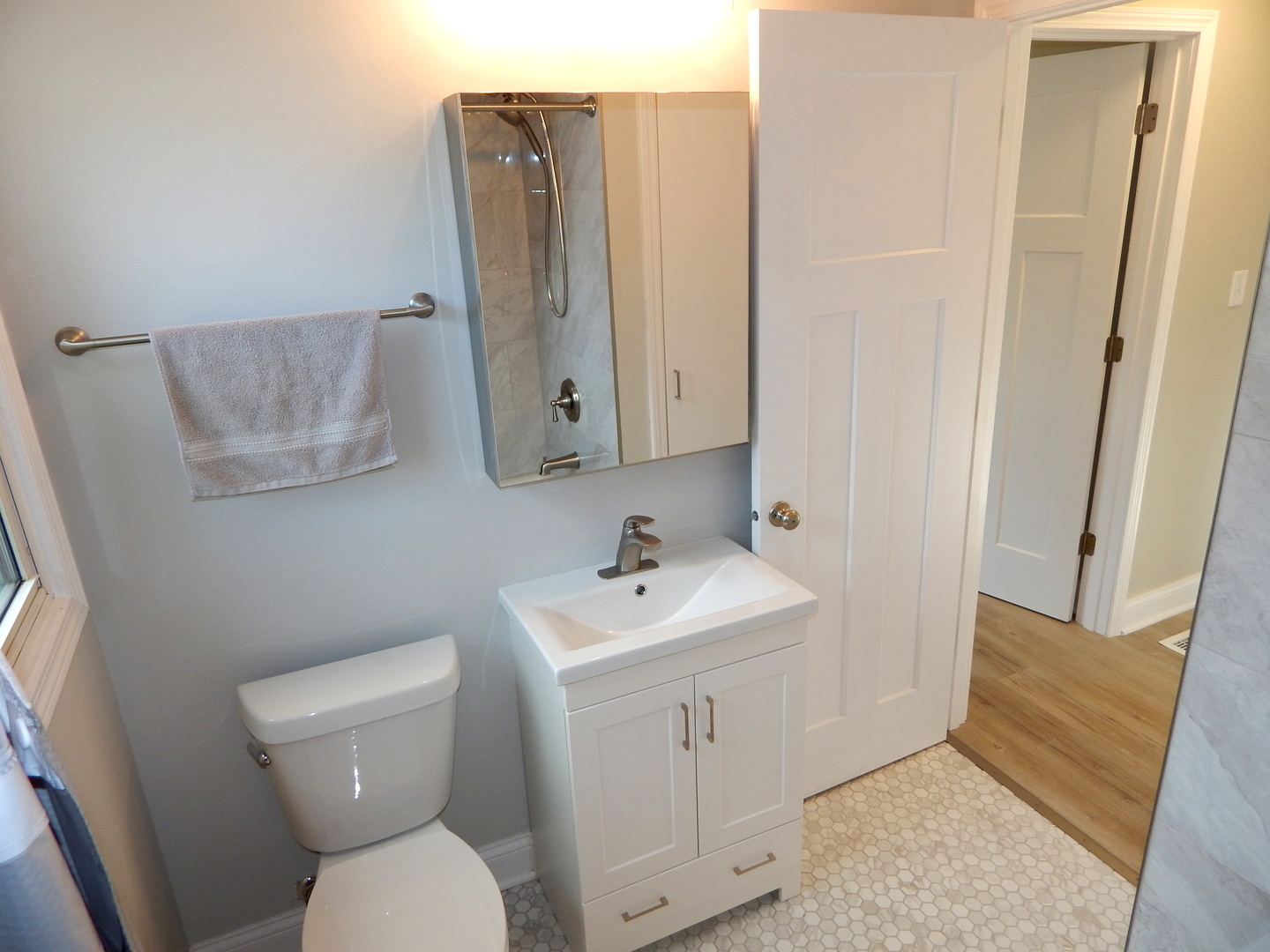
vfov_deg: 61.1
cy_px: 476
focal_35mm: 22
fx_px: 807
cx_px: 635
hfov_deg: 76.4
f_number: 3
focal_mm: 4
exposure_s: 1/60
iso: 125
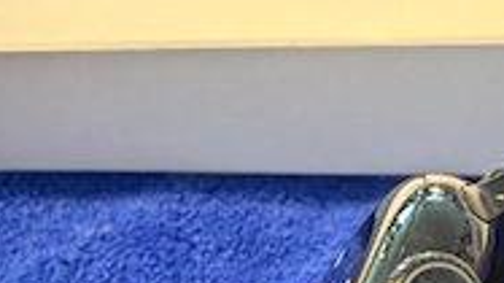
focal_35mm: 56
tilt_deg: -72.7
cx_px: 388
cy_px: 472
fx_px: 748
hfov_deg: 36.2
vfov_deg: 18.1
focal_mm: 2.22
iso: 1000
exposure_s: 1/50
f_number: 2.2
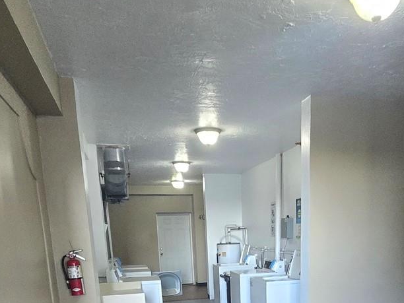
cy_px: 337
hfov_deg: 53.7
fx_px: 397
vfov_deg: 35.5
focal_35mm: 34
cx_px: 237
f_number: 2.2
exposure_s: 1/60
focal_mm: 1.7
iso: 400
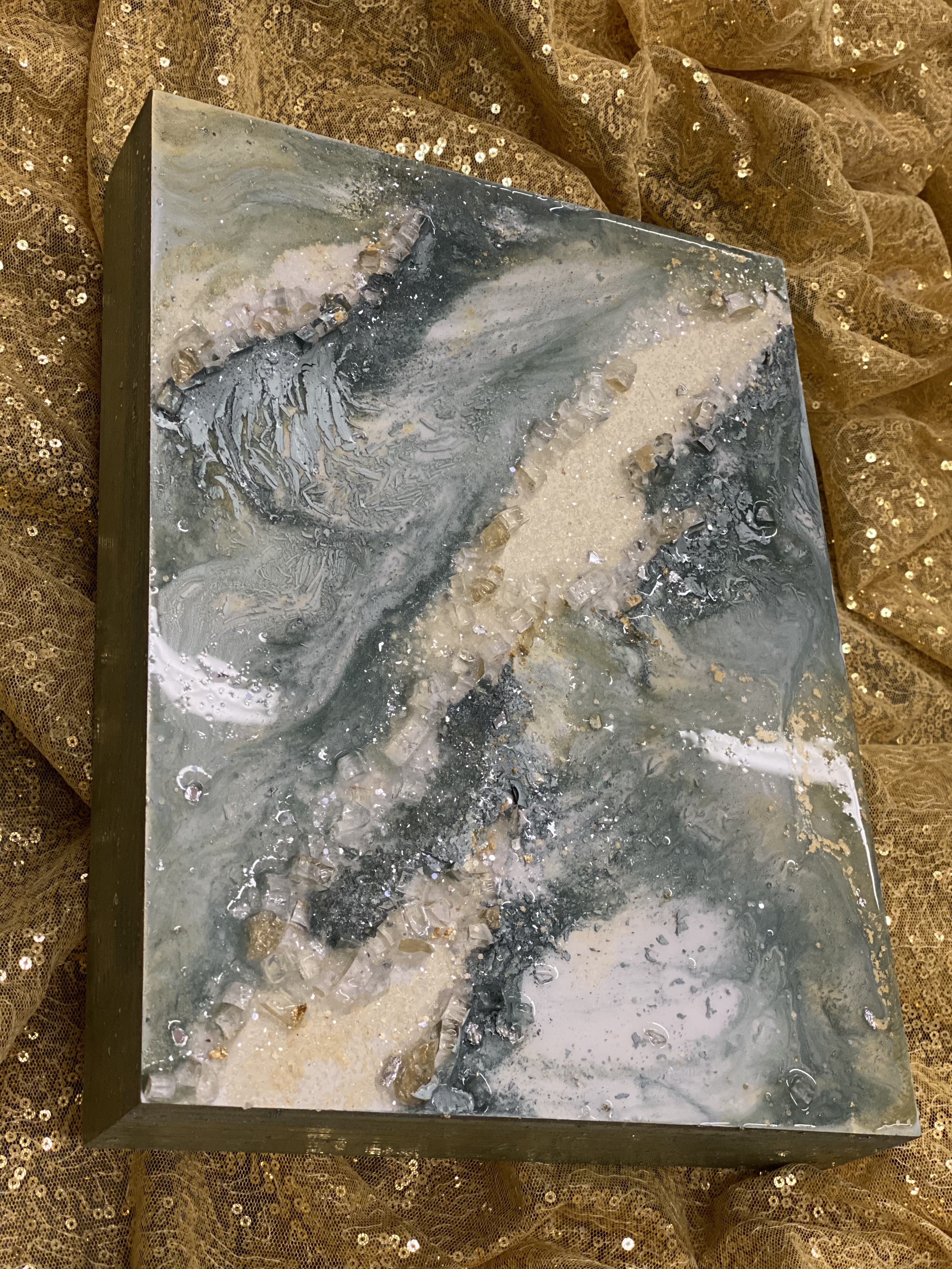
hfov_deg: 28.0
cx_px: 476
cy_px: 634
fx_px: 1907
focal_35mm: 52
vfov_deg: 36.8
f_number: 2
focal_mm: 6
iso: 160
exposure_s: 1/120
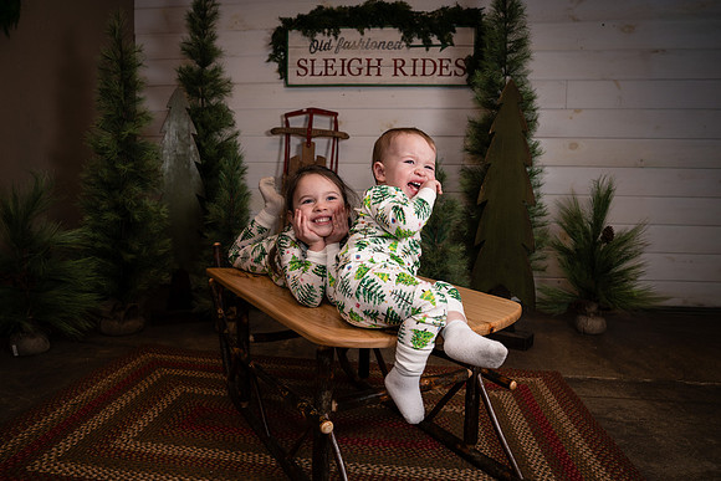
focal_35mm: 25
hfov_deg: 71.1
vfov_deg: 51.0
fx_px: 504
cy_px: 240
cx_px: 353
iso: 320
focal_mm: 24
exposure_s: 1/250
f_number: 4
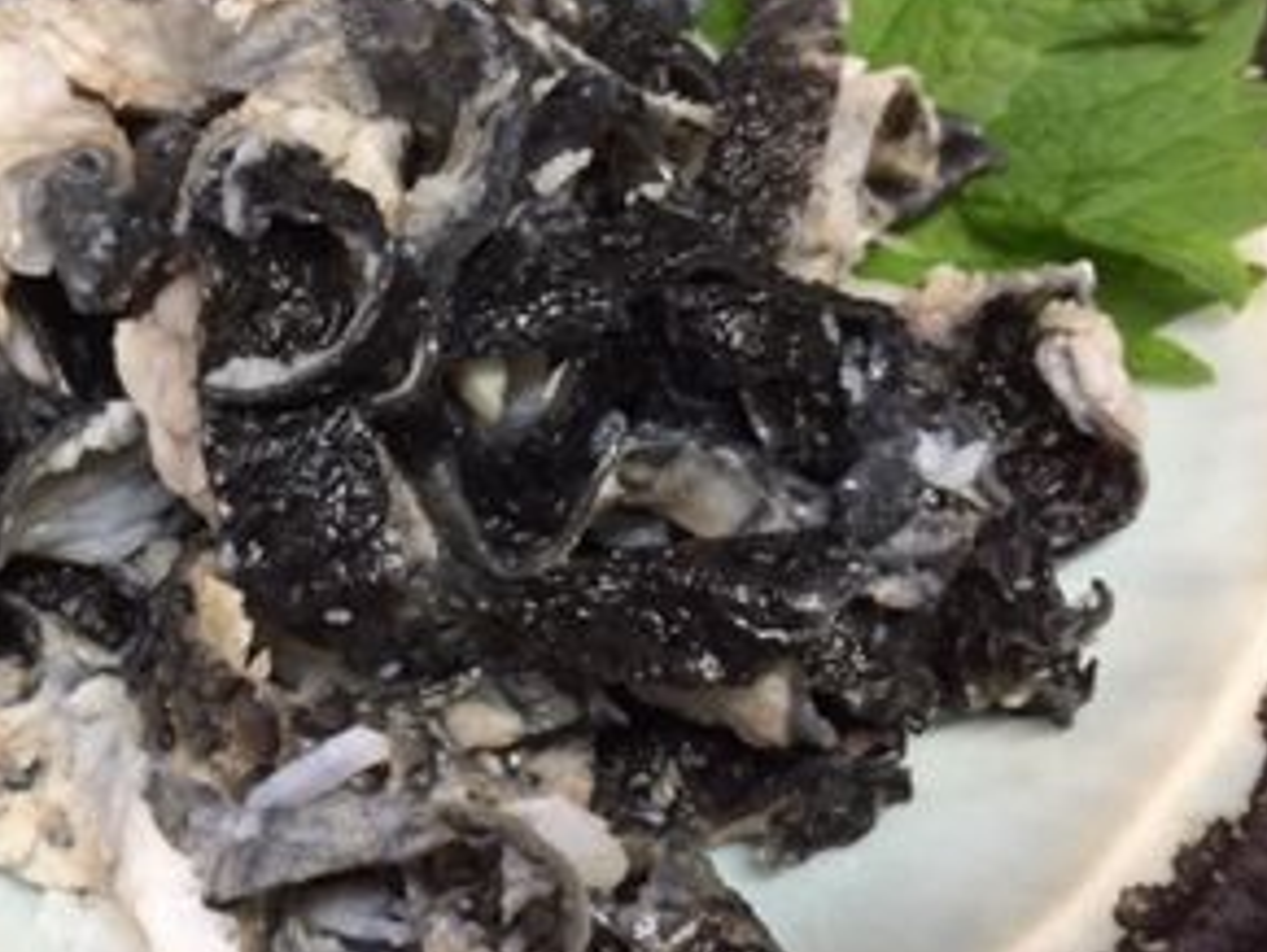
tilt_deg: -54.8
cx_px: 380
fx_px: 1758
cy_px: 376
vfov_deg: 30.2
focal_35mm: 48
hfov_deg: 39.0
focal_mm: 4.15
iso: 160
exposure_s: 1/30
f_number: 2.2
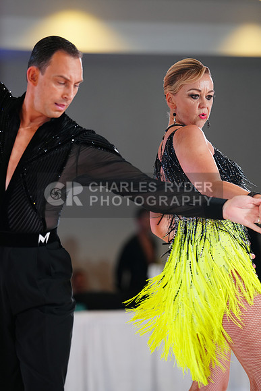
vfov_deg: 12.5
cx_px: 130
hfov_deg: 8.4
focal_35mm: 164
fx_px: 1782
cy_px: 196
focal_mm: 164
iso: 800
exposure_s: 1/200
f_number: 2.8
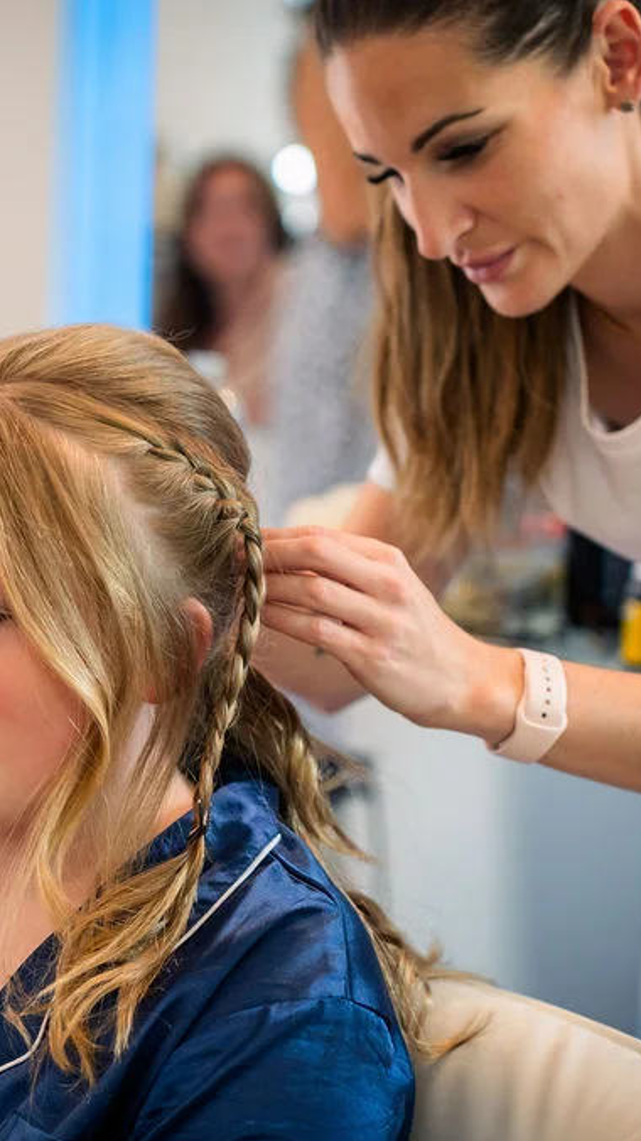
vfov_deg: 18.0
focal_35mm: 119
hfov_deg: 10.1
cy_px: 575
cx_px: 81
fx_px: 3598
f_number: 2.8
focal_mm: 75
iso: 1000
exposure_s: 1/200
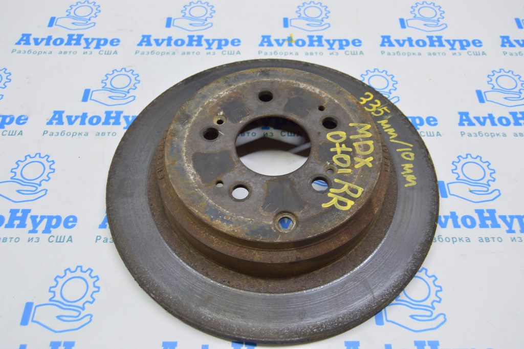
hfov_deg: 57.3
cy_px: 174
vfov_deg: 39.9
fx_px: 480
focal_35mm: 33
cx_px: 262
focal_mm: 22
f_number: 5.6
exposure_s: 1/20
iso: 400
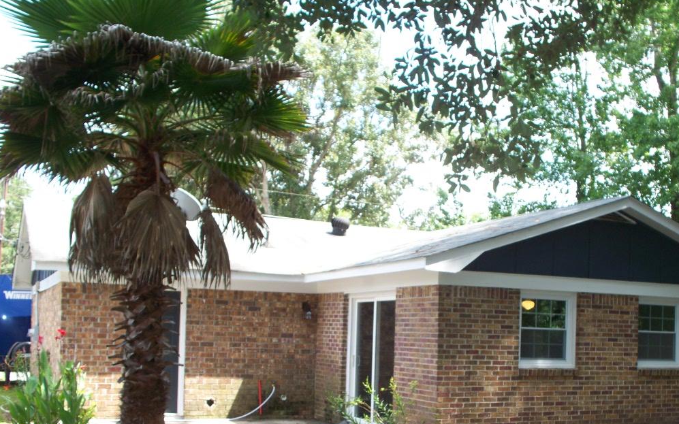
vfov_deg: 26.2
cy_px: 282
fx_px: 907
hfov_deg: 40.8
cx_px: 420
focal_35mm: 49
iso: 64
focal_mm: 7.54
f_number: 2.8
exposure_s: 1/125
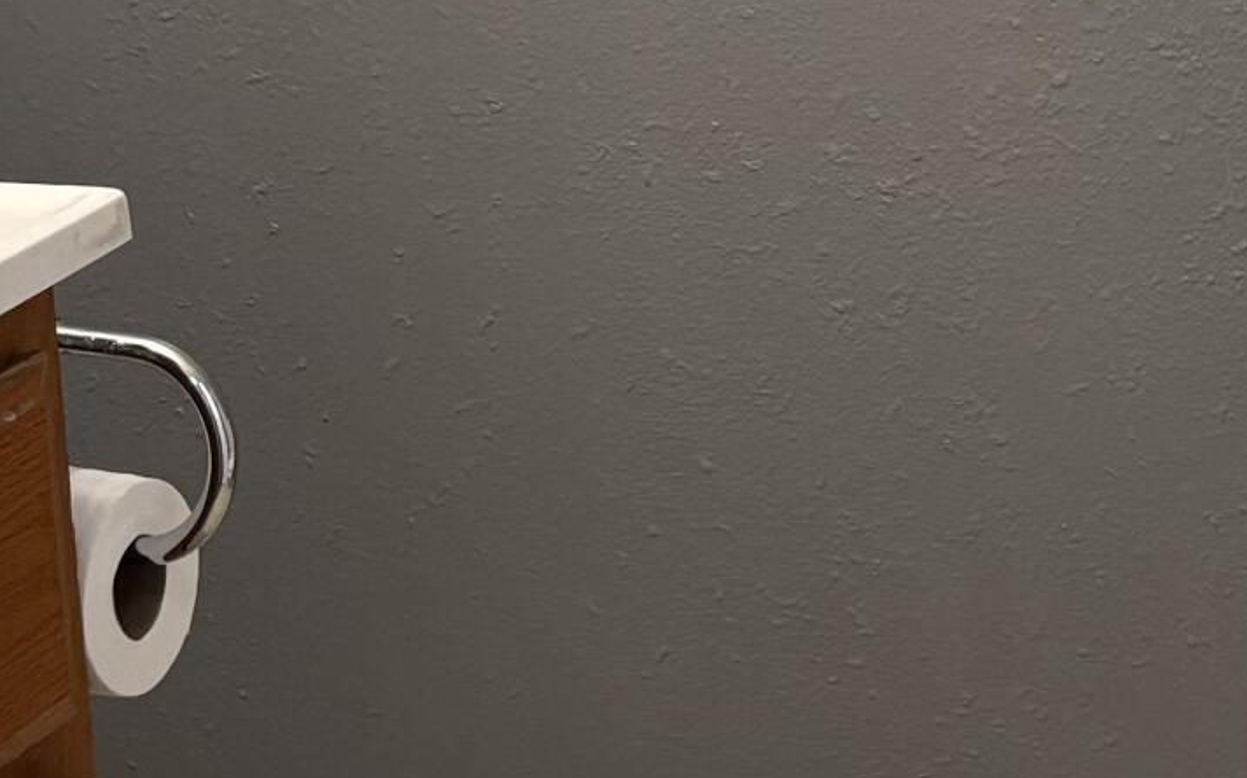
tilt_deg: -10.8
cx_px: 929
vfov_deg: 11.0
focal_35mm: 116
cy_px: -238
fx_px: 3941
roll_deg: +3.1
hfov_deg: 17.9
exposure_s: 1/60
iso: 160
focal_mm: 5.96
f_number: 1.6
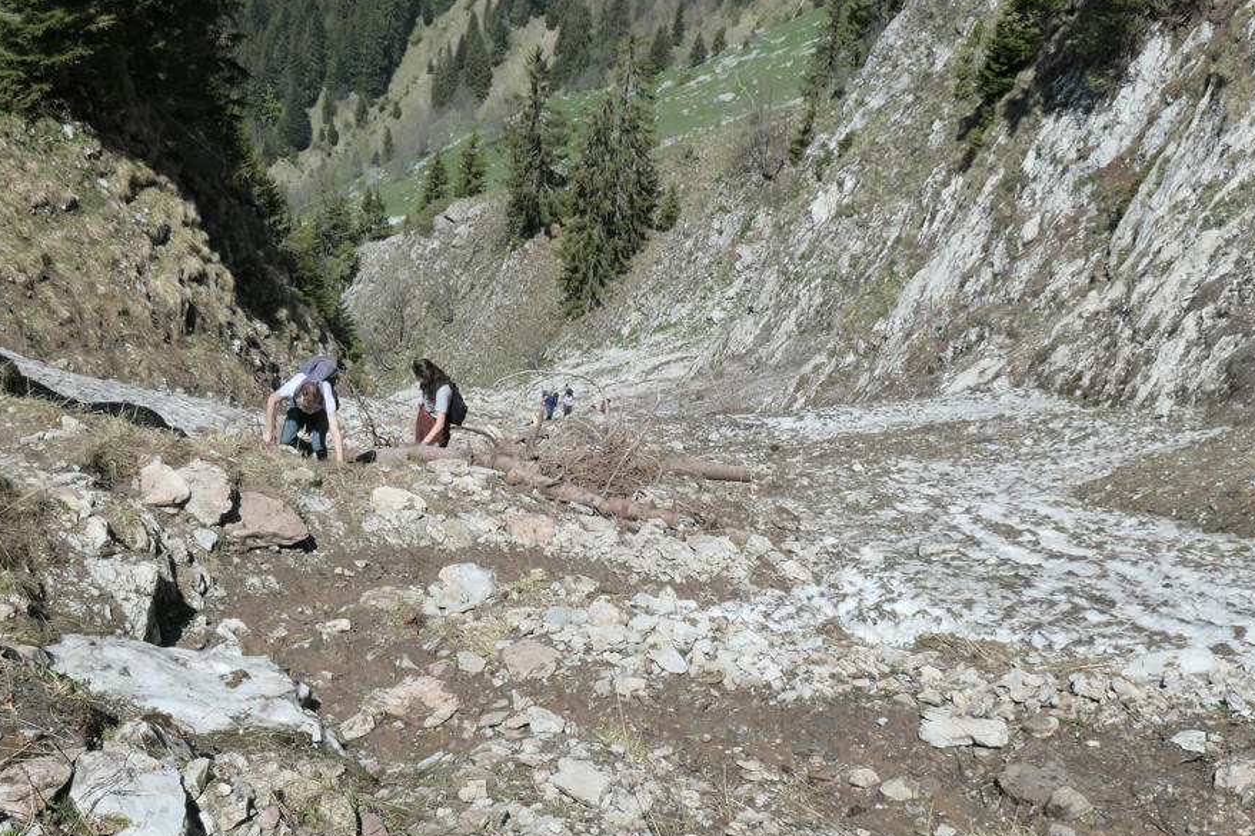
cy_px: 540
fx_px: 1429
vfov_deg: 32.4
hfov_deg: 47.4
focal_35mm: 41
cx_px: 606
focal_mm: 8.8
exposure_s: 1/1000
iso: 125
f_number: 5
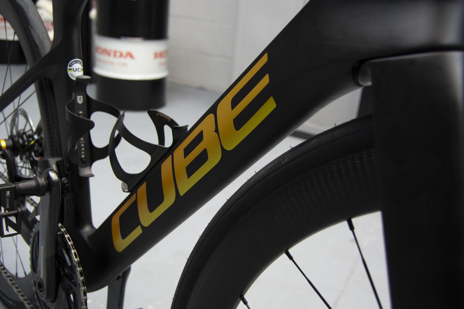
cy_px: 154
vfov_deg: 36.9
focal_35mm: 36
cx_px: 232
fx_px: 464
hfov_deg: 53.1
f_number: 4.5
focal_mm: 24
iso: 400
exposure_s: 1/80
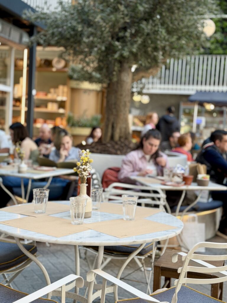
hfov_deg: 30.3
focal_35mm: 48
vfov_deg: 39.7
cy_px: 152
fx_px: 420
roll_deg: -4.4
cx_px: 114
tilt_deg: -3.5
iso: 80
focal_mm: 6.76
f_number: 1.78
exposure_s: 1/100
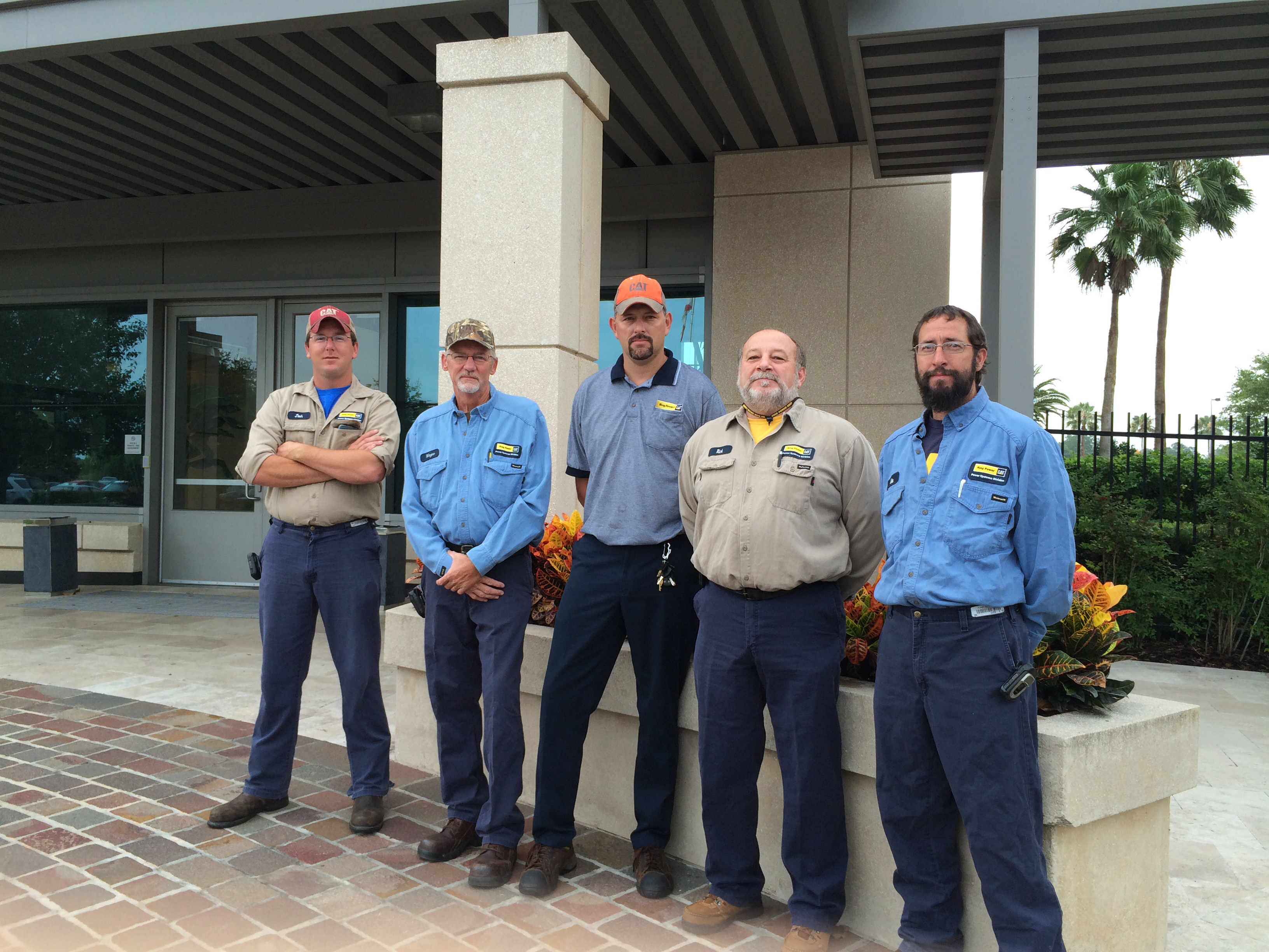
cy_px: 476
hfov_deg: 60.0
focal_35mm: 30
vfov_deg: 46.8
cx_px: 634
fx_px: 1100
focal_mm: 4.12
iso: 32
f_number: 2.2
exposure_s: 1/211
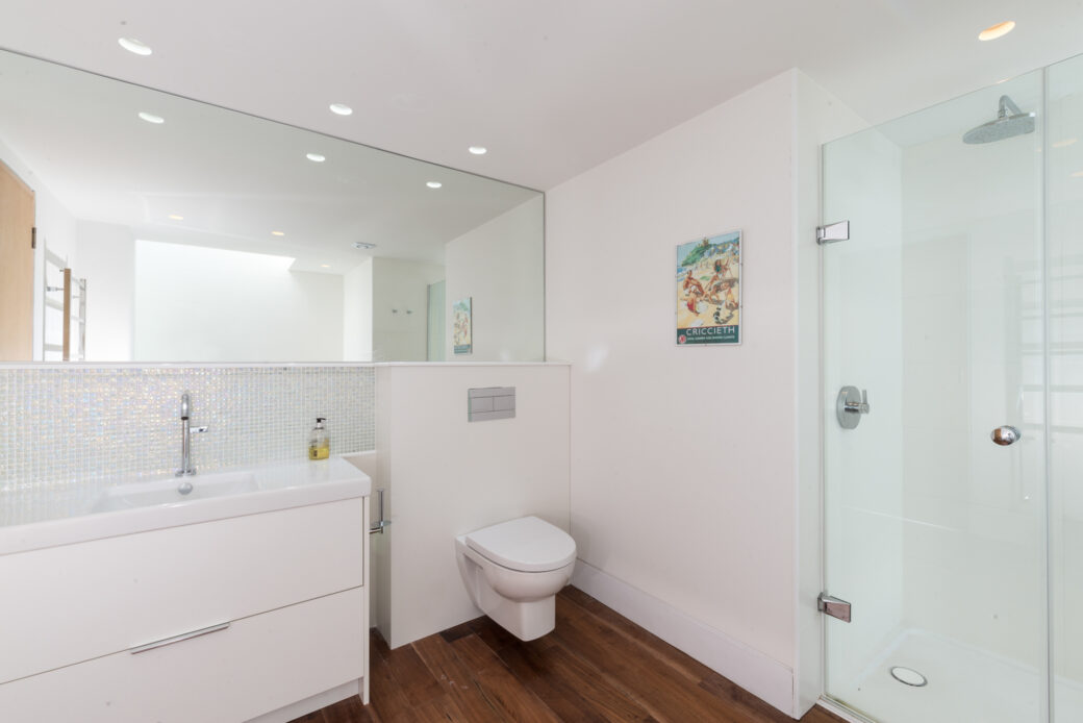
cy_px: 362
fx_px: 451
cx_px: 542
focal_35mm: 15
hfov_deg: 100.4
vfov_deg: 77.4
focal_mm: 15
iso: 160
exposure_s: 1/8
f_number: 16
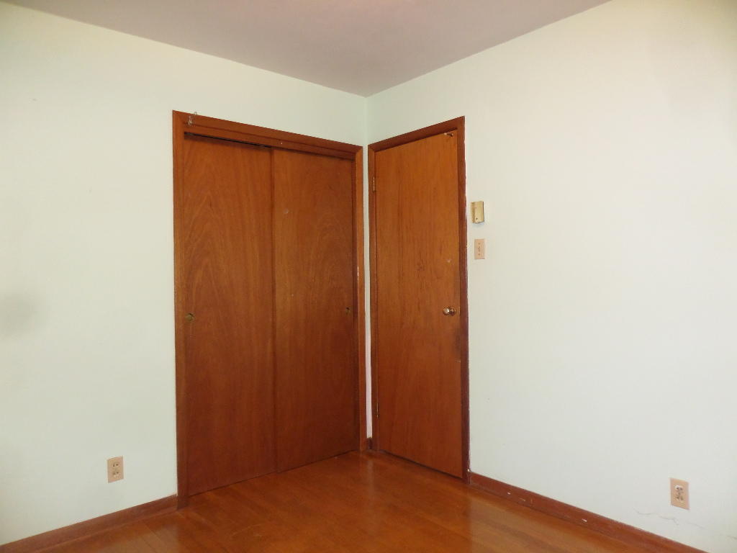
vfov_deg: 56.8
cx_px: 368
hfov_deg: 71.6
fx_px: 511
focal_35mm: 24
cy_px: 276
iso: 240
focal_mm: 4.3
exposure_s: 1/20
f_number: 3.1
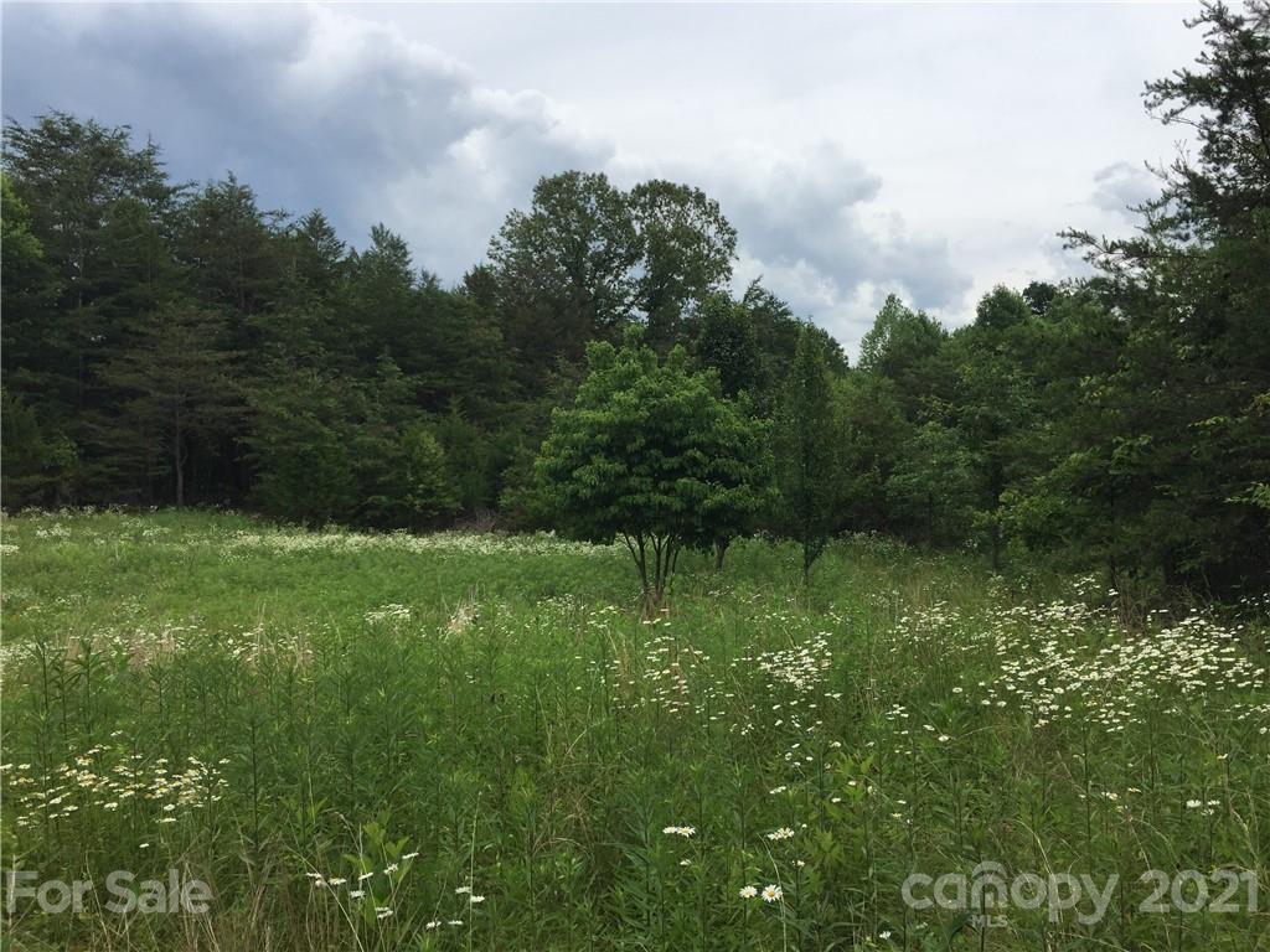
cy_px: 476
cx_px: 635
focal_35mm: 29
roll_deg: -1.2
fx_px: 1064
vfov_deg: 48.2
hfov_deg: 61.7
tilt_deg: -1.7
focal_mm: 4.15
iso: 32
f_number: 2.2
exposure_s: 1/2326
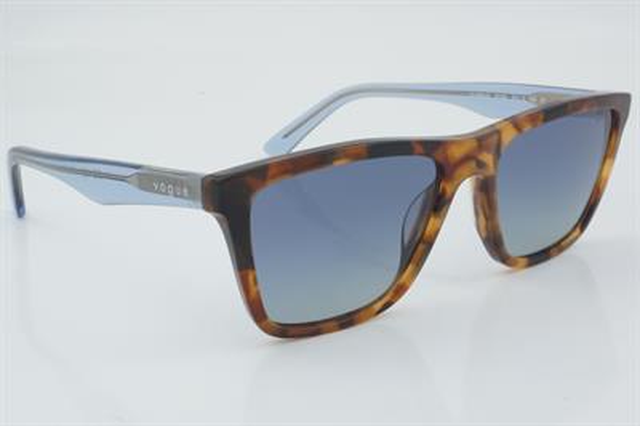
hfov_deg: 27.0
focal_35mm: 75
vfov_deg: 18.2
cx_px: 320
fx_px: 1332
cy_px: 213
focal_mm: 50
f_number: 32
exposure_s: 1/3
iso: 100
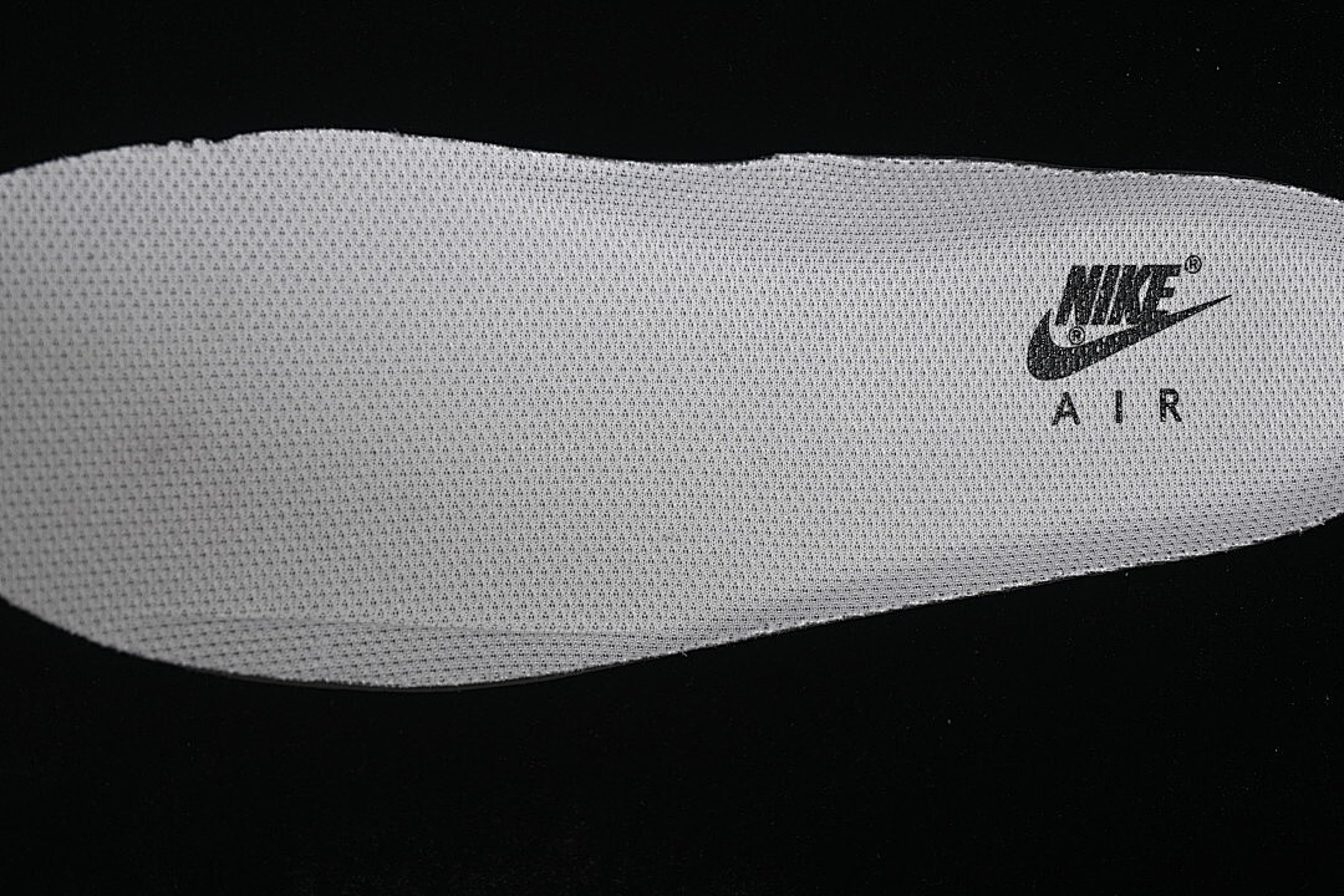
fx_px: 2800
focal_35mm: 75
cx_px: 672
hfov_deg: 27.0
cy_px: 448
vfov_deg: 18.2
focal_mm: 50
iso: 160
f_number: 7.1
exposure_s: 1/80
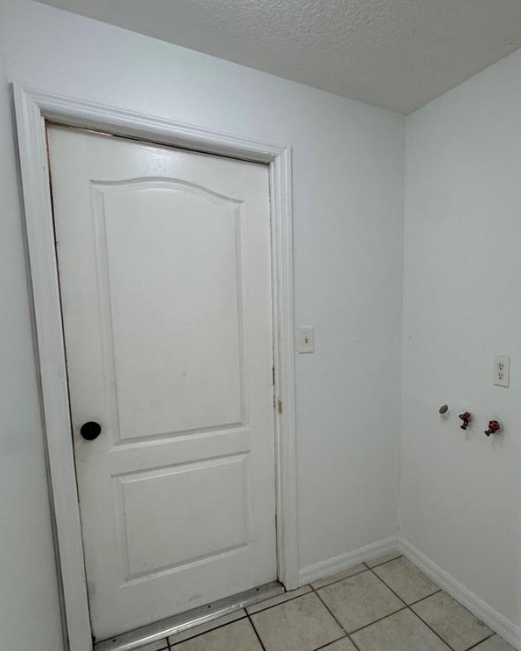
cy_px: 358
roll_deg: -0.2
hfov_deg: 61.0
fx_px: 424
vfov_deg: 74.8
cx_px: 362
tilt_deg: -7.3
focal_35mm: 22
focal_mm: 2.22
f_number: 2.2
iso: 320
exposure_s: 1/120
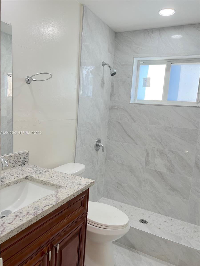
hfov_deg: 53.1
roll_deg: -3.3
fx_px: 200
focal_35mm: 26
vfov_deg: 67.3
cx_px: 100
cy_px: 133
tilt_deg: -8.2
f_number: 1.5
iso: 40
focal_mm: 5.7
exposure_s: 1/120
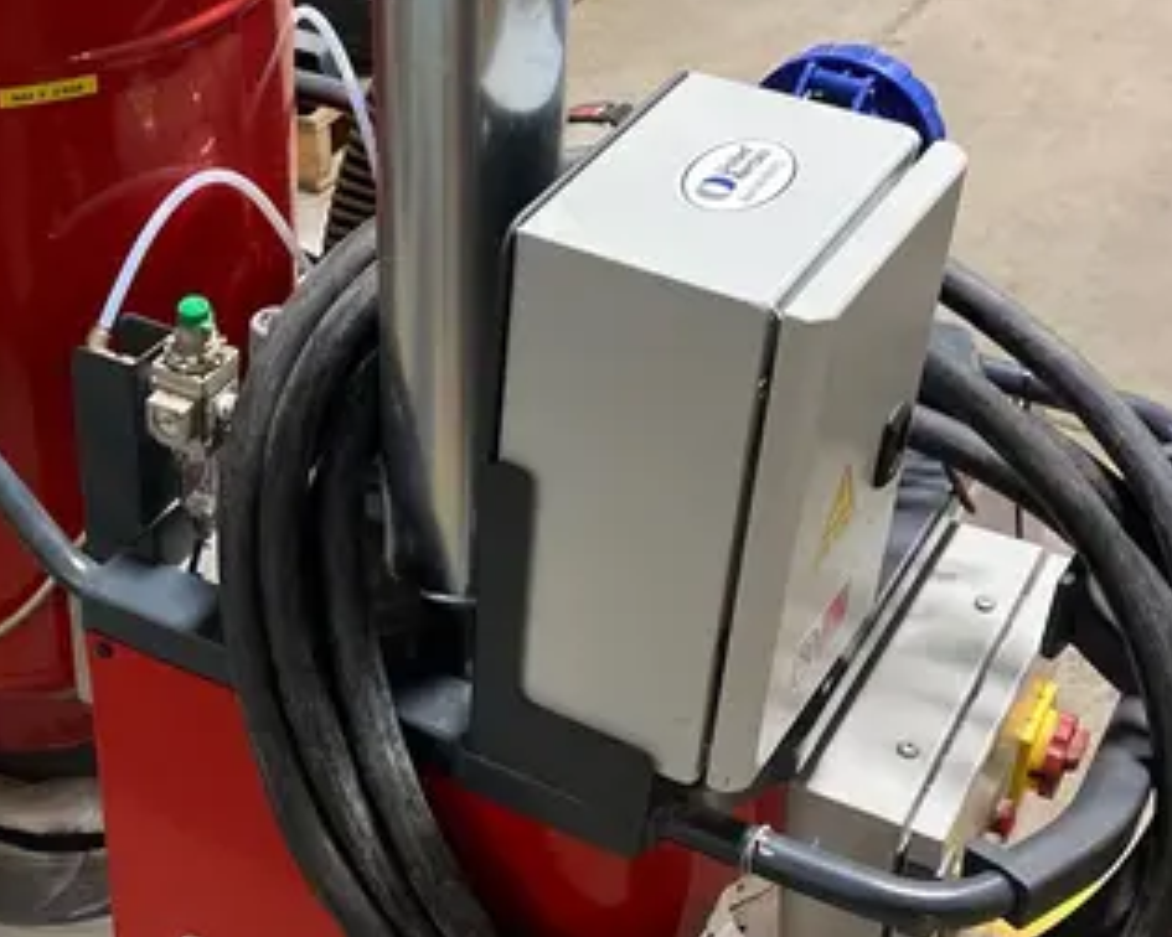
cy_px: 400
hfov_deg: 31.4
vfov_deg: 25.8
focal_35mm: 59
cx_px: 298
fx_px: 2047
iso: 400
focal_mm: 4.25
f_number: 1.8
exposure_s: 1/60
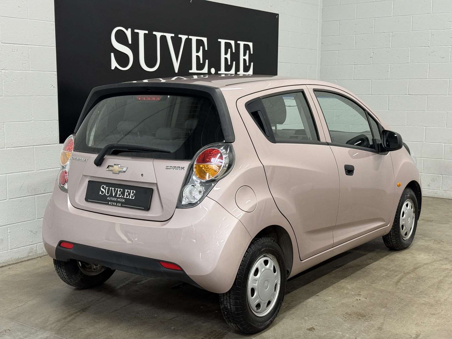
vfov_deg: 30.3
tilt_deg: -8.2
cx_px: 226
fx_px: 627
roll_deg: -0.7
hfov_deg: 39.7
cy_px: 170
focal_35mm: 48
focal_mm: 6.76
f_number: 1.78
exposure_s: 1/50
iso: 80
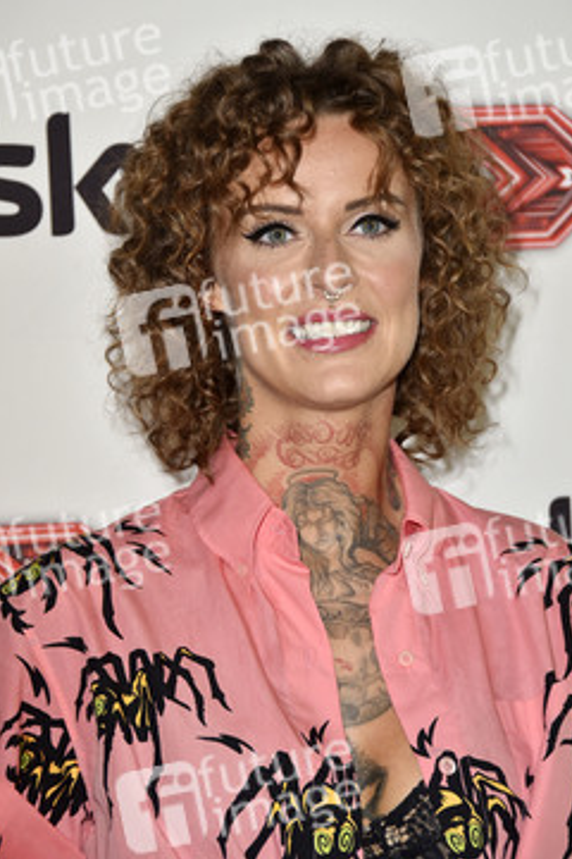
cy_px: 439
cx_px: 307
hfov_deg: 8.5
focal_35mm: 161
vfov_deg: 12.8
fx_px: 3837
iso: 640
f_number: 5.6
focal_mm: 145
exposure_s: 1/160
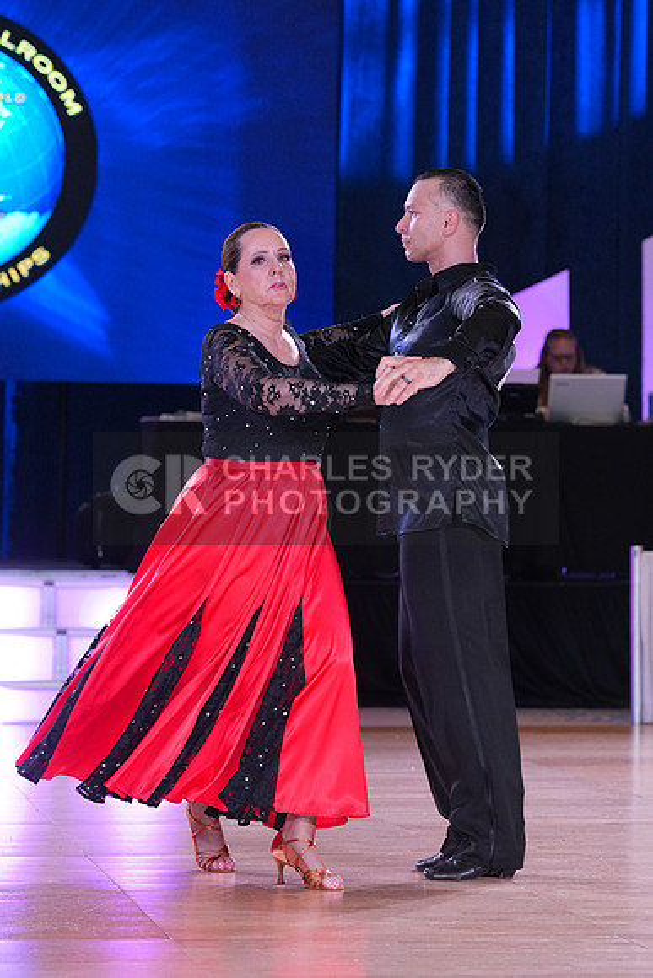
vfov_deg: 15.2
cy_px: 489
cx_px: 326
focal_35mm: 135
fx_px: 3671
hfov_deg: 10.2
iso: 2500
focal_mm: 135
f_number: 5
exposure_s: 1/250
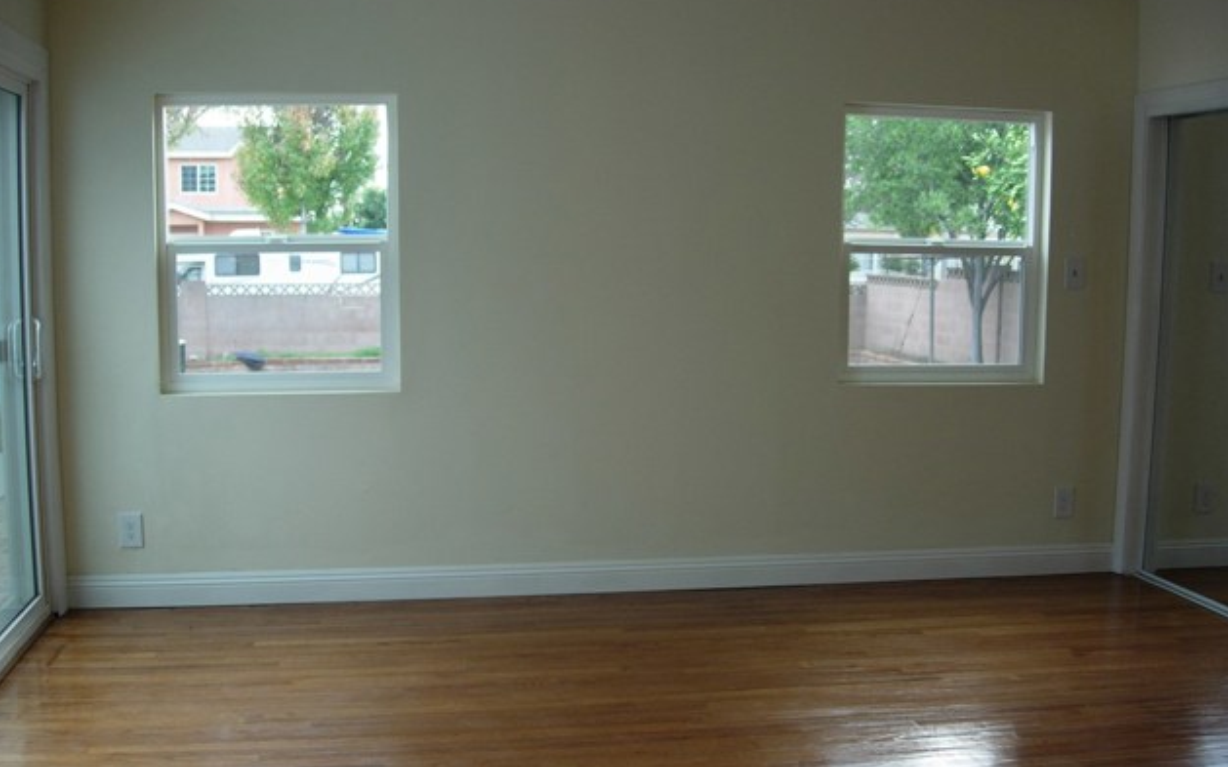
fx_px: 1372
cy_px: 439
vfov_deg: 31.2
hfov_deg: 48.2
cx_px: 611
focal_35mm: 41
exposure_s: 1/71.8
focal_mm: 7.8
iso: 64
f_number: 2.8
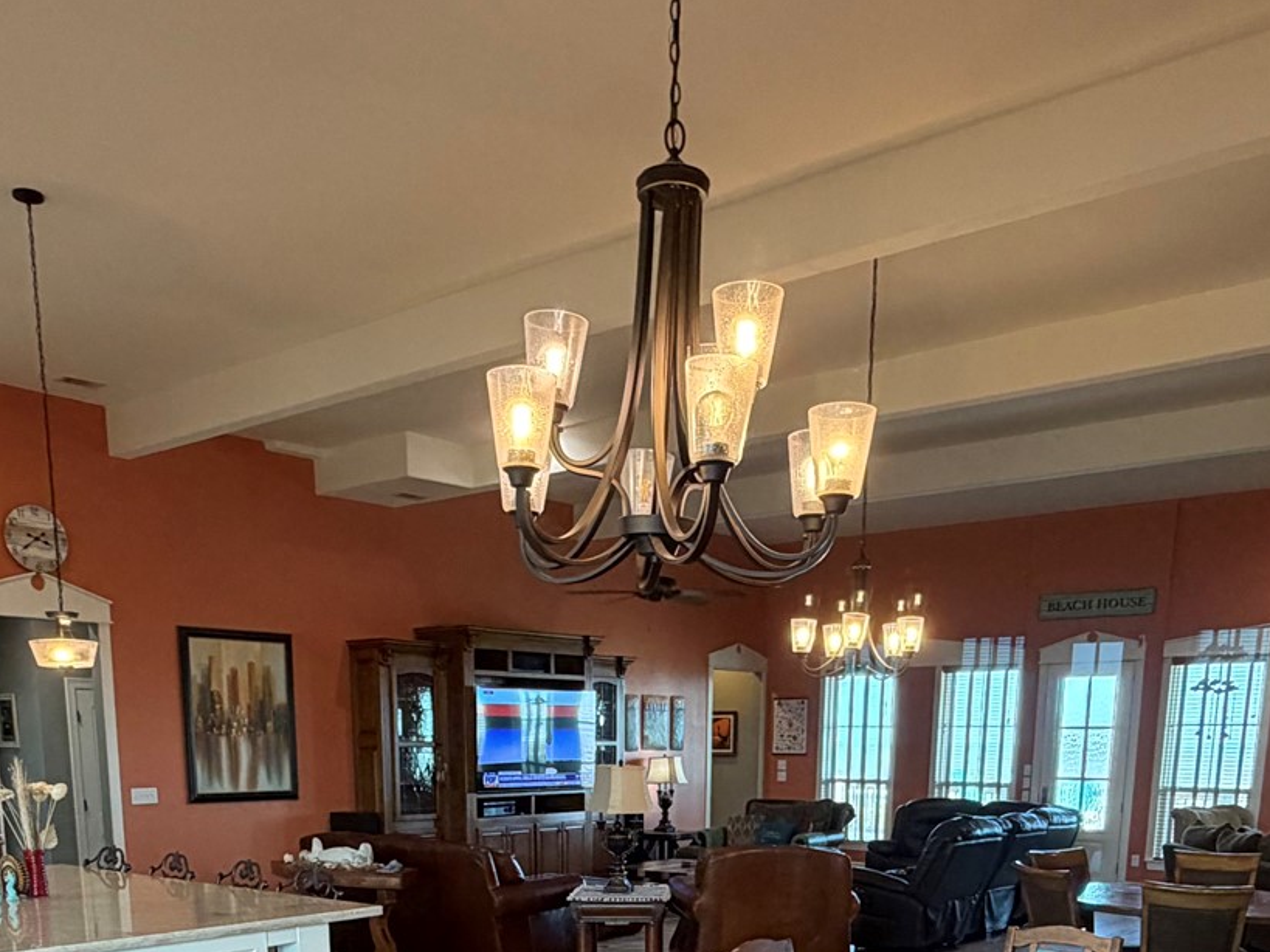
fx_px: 1284
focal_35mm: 35
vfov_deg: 35.6
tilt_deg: -12.1
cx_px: 594
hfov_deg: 52.6
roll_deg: +0.2
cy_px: 1008
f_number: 2.2
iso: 250
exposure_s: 1/60
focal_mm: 2.22
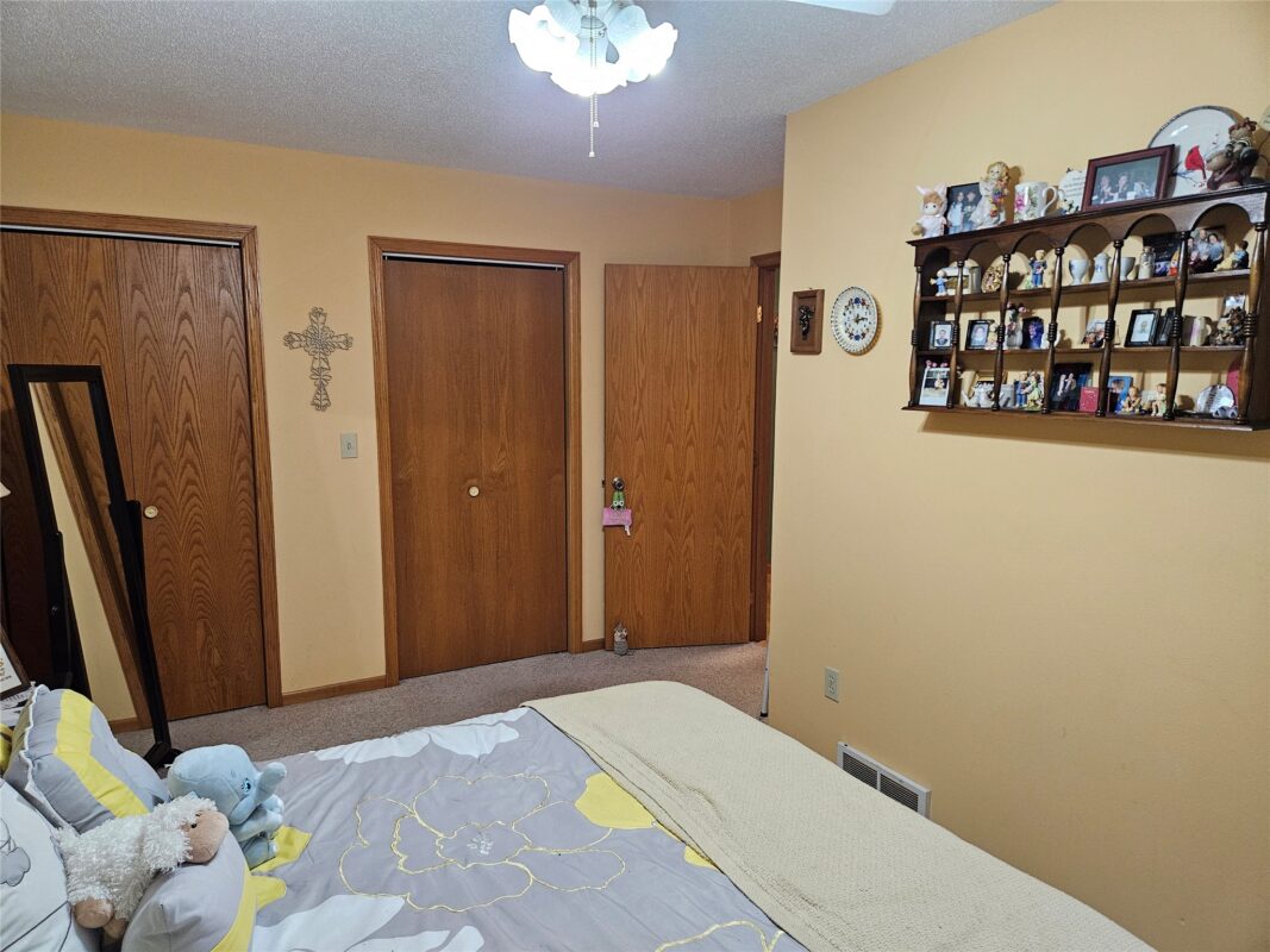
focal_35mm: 23
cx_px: 635
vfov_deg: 58.9
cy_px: 476
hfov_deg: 73.9
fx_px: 844
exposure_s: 1/170
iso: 640
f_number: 1.8
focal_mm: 5.4
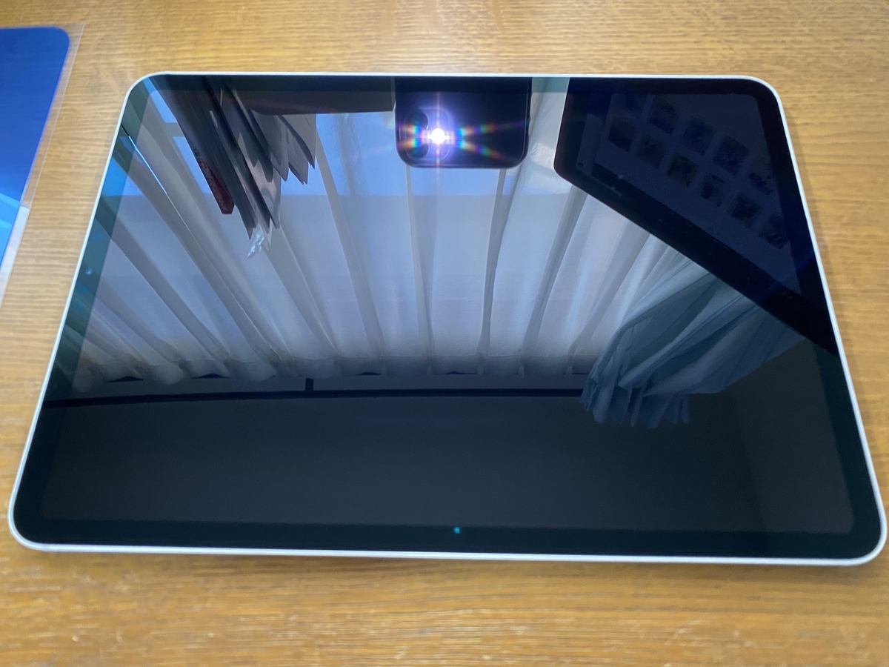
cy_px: 334
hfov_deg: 67.3
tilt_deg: -64.4
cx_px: 444
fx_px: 668
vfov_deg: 53.1
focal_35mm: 26
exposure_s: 1/56
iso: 500
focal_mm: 4.25
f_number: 1.8
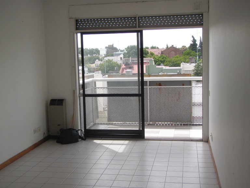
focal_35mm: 51
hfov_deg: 37.5
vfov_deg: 28.6
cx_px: 125
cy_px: 94
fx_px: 368
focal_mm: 9.13
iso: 80
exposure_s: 1/320
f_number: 4
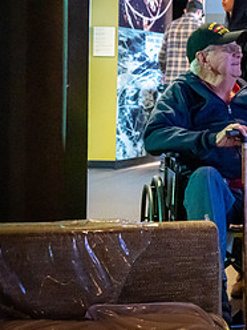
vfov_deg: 23.4
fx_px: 790
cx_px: 319
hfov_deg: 16.8
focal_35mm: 83
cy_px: 94
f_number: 5.6
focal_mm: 37
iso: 12800
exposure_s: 1/50
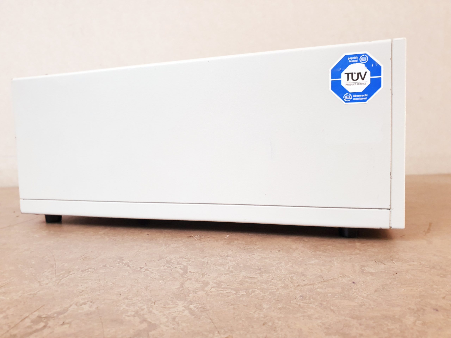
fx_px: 339
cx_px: 226
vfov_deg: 53.1
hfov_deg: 67.3
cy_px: 169
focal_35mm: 26
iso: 400
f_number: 2.4
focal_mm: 4.3
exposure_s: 1/50
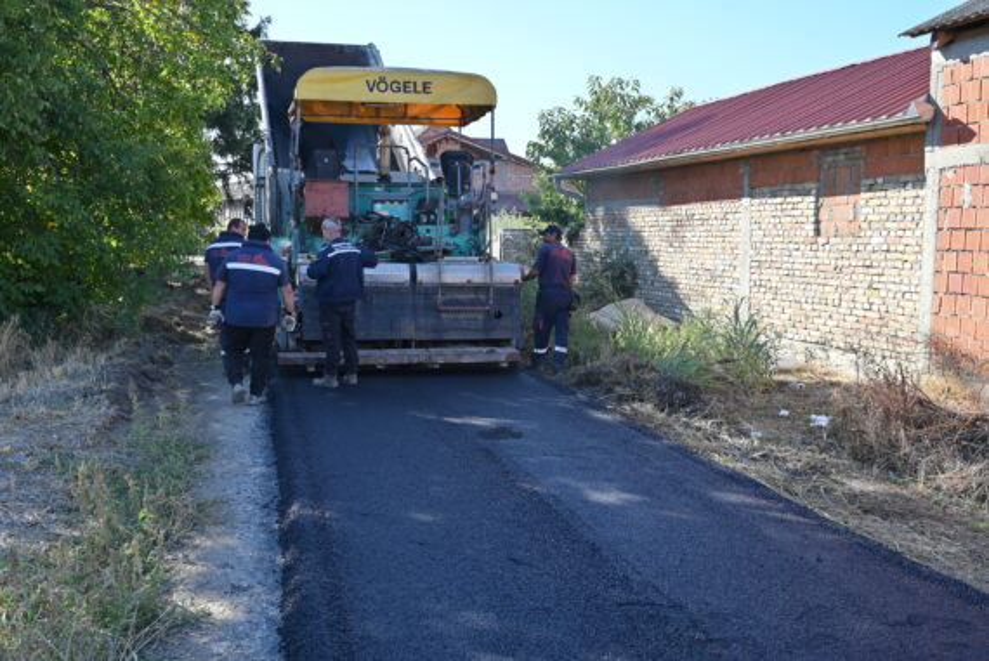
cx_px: 494
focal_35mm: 36
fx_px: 990
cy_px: 330
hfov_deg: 53.1
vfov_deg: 36.9
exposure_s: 1/160
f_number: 6.3
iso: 100
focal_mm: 36
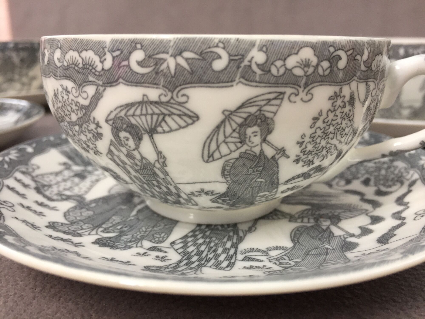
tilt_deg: -16.1
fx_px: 356
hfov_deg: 61.7
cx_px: 212
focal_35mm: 29
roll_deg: -1.3
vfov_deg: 48.2
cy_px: 160
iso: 100
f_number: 2.2
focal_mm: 4.15
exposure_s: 1/33
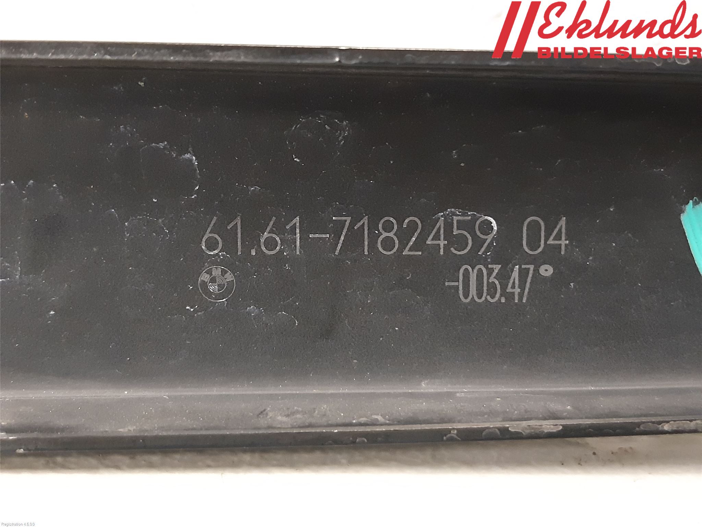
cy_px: 264
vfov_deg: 53.1
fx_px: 527
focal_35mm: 26
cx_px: 351
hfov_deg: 67.3
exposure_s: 1/25
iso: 640
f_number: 1.7
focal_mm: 3.93
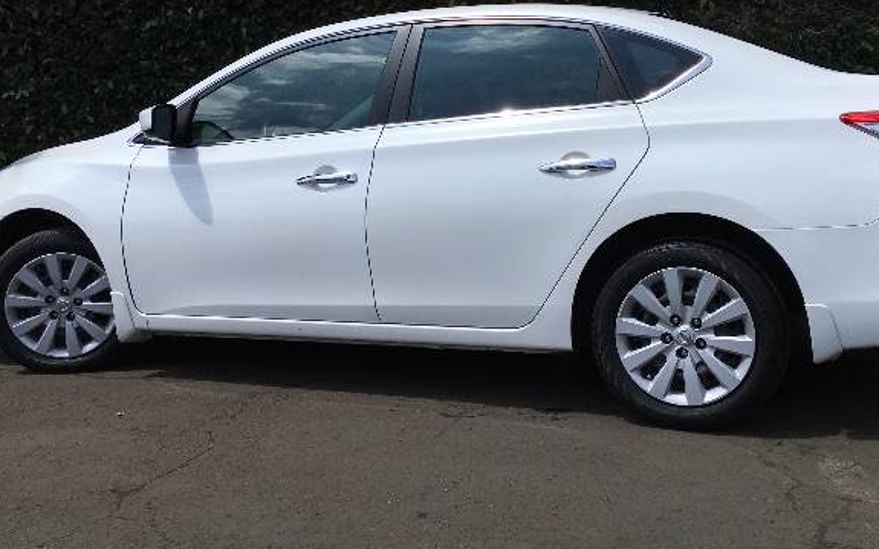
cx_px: 492
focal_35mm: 39
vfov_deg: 32.7
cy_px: 224
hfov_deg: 50.3
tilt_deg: -4.2
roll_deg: +1.2
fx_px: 934
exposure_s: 1/2849
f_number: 2.2
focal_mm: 4.15
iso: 25
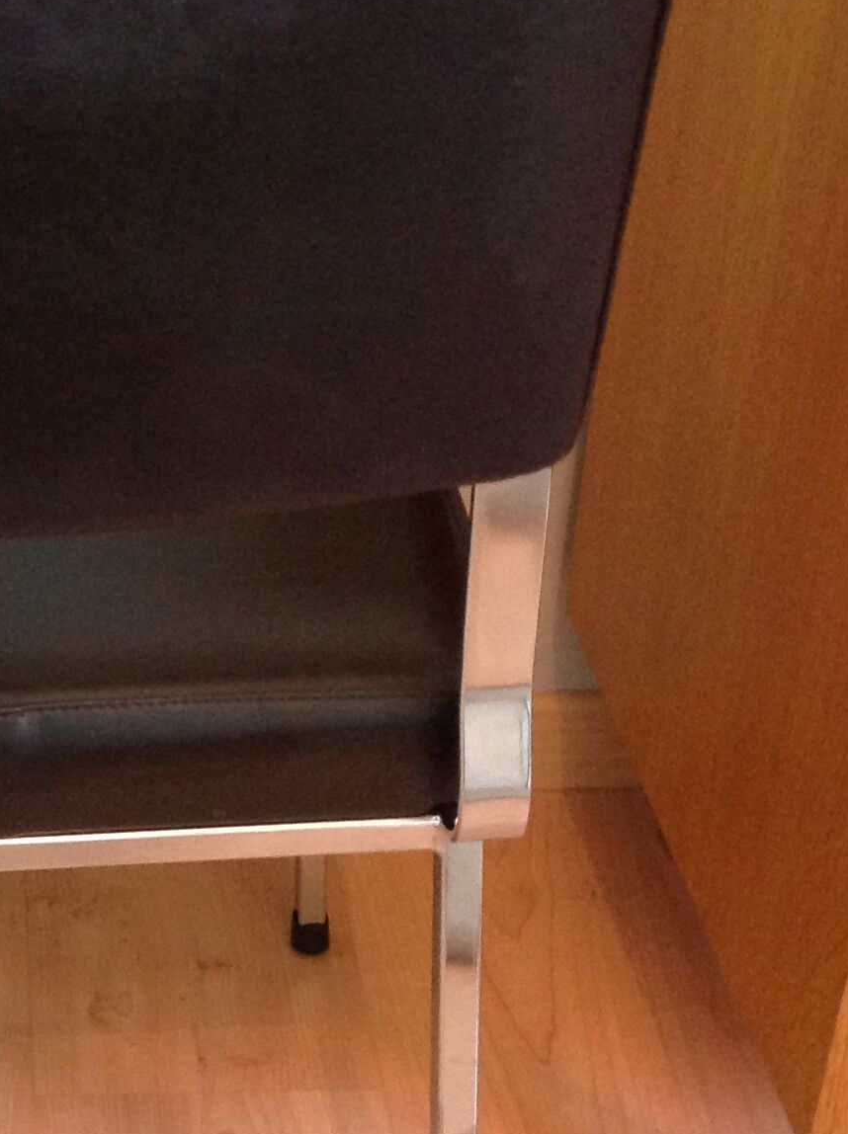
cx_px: -42
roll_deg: +3.5
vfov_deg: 24.7
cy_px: 635
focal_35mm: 79
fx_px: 2586
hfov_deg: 18.1
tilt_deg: -34.8
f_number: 2.4
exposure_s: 1/15
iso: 320
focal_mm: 4.28
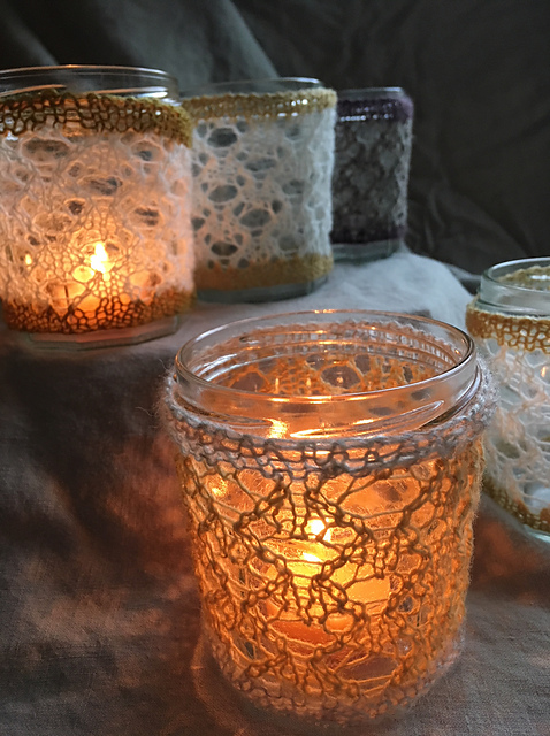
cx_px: 275
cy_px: 368
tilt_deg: -18.7
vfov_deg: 61.7
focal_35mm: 29
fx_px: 616
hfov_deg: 48.1
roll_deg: +5.5
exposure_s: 1/30
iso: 125
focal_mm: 4.15
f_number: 2.2
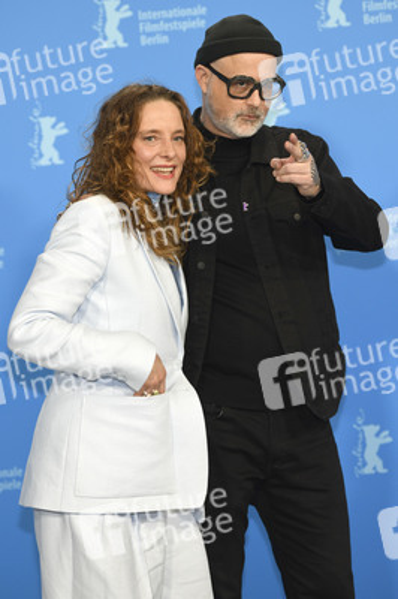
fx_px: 1694
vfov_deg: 20.0
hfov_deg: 13.4
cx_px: 199
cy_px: 300
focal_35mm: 102
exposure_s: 1/320
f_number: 3.5
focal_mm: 102
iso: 800
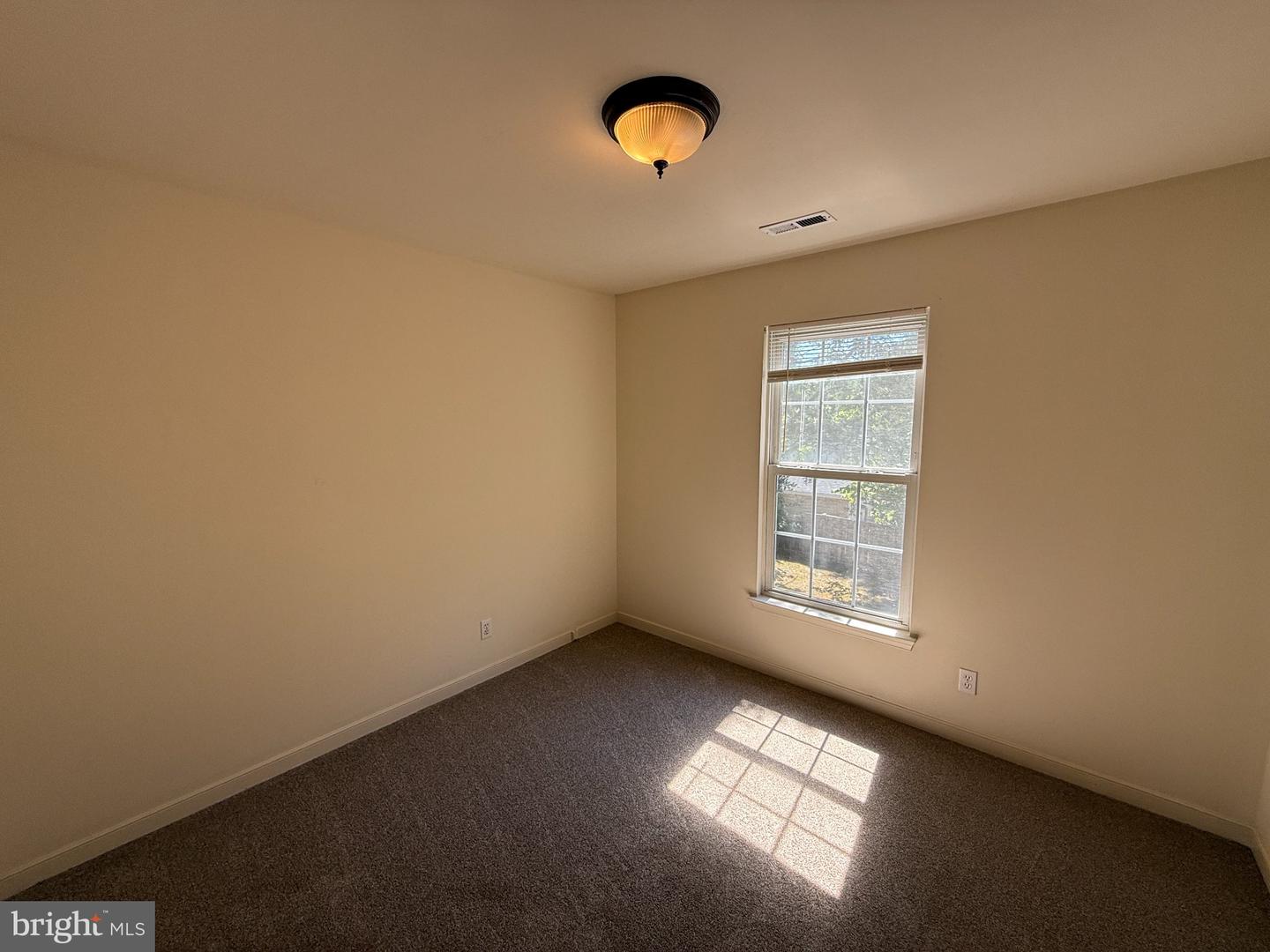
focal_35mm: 14
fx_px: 514
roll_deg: -0.3
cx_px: 635
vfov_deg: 85.7
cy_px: 476
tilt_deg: -7.1
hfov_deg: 102.1
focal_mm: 2.22
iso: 64
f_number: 2.2
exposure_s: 1/121
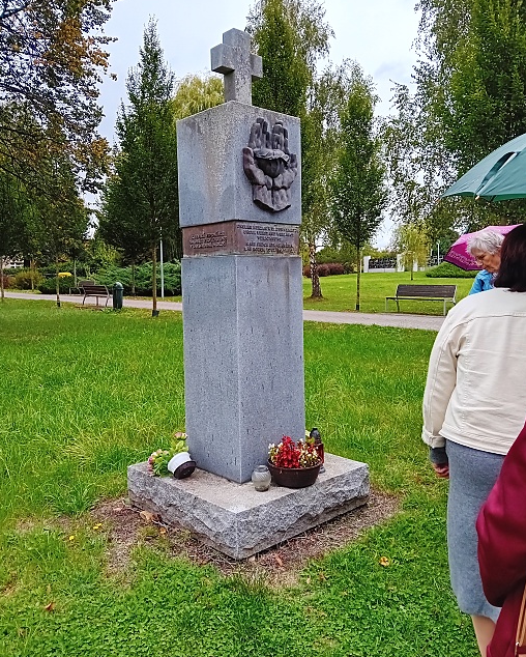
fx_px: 544
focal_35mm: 28
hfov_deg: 51.6
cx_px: 265
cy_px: 316
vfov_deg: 62.2
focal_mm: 3.98
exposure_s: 1/111
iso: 125
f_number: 1.8
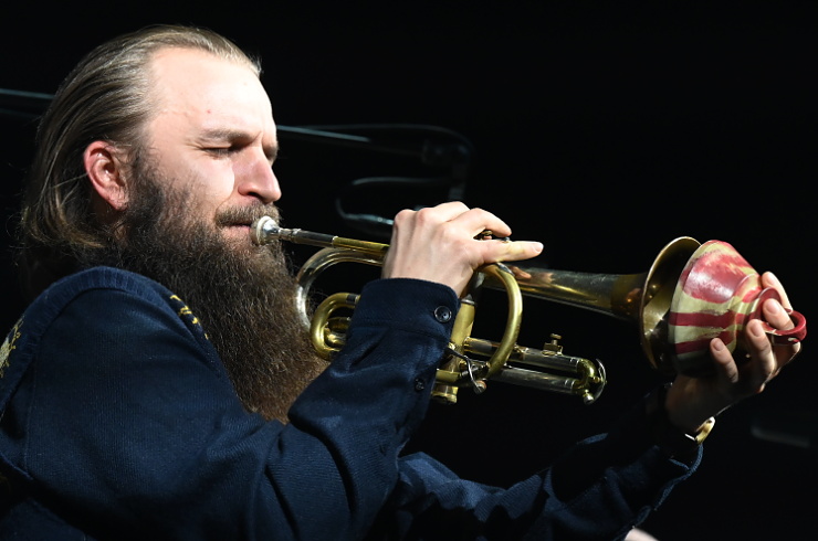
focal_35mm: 217
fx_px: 4920
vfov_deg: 6.3
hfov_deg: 9.5
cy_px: 270
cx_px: 409
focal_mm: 145
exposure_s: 1/80
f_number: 5.6
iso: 2500
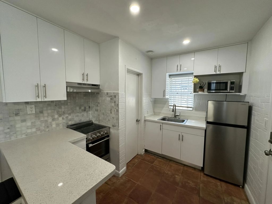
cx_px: 136
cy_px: 102
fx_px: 110
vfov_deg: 85.7
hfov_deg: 102.1
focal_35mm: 14
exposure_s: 1/120
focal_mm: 2.22
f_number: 2.2
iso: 200
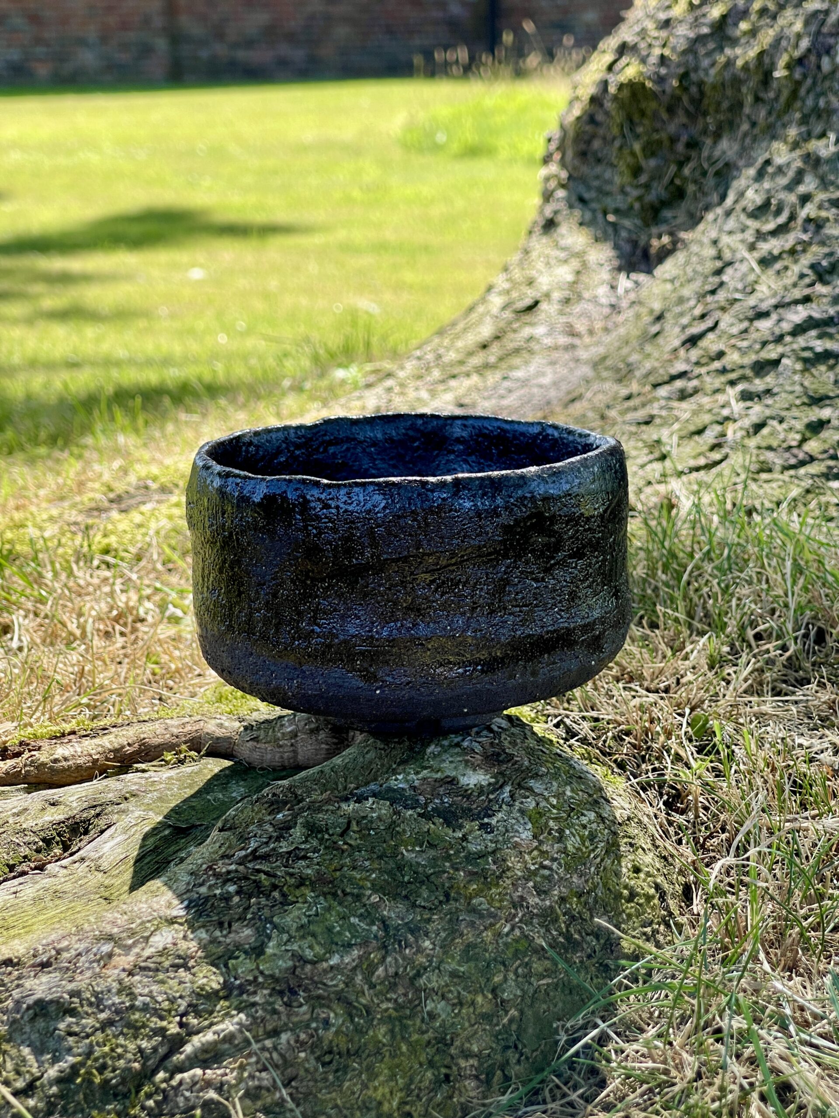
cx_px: 420
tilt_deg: -12.8
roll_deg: +1.4
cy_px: 559
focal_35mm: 64
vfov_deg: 30.3
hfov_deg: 22.9
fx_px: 2068
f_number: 2.2
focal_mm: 7.5
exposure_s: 1/283
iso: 20
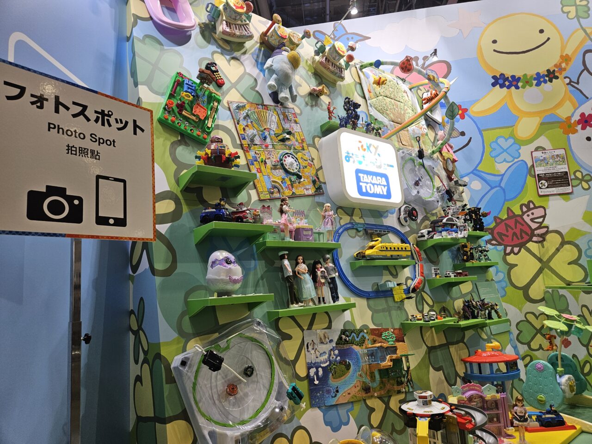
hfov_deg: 73.9
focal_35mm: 23
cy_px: 222
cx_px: 296
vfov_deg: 58.9
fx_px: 393
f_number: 1.8
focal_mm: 5.4
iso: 64
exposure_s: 1/100
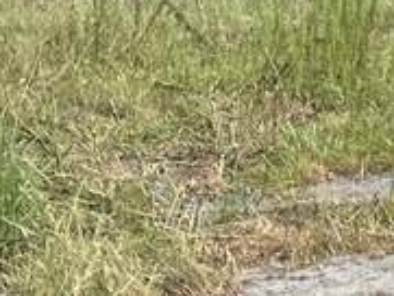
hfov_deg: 9.1
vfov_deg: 7.7
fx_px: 1936
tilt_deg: +8.5
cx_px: 1221
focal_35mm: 170
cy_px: -583
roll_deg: +1.5
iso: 80
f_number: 1.78
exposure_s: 1/5525
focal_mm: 6.86
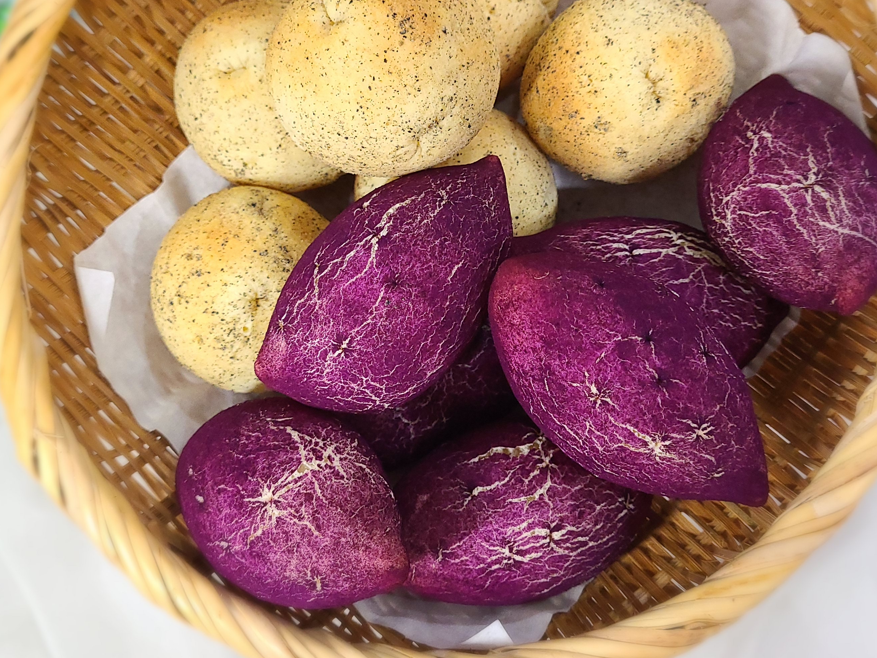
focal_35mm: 40
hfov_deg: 46.8
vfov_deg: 35.7
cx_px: 454
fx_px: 1013
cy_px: 238
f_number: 1.8
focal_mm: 5.4
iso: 320
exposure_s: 1/60
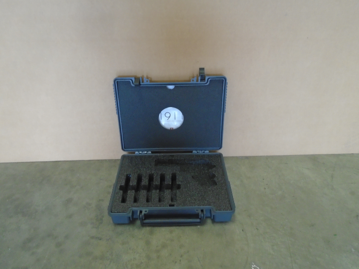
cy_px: 134
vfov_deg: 53.1
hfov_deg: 67.3
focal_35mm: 26
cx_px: 180
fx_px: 270
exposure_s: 1/30
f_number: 3.2
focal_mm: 4.6
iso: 400
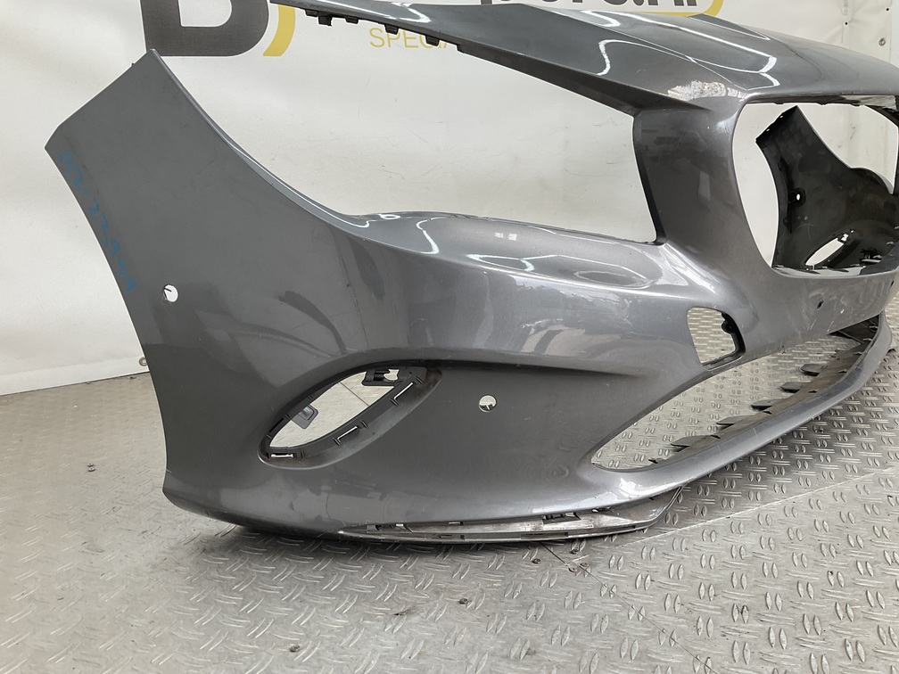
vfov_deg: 48.2
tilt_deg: -11.5
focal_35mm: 29
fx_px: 753
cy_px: 337
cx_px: 450
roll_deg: +1.7
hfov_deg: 61.7
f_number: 1.8
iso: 20
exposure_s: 1/120
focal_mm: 3
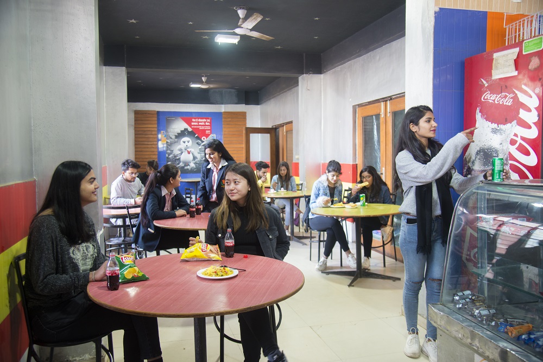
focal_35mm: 30
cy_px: 181
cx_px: 272
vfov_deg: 43.6
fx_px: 453
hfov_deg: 61.9
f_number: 4
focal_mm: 30
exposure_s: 1/6
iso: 800
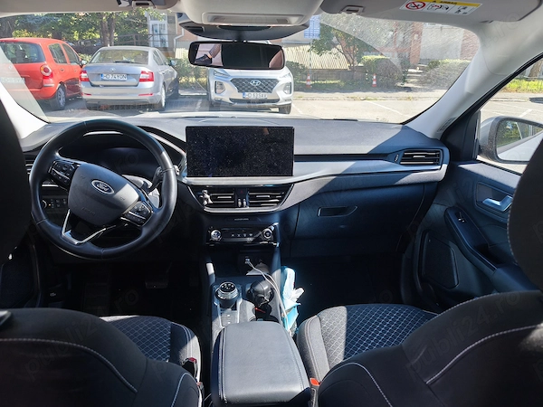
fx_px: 439
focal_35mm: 28
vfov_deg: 49.7
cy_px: 204
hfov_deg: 63.4
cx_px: 272
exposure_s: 1/217
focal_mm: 6.57
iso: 50
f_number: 1.6
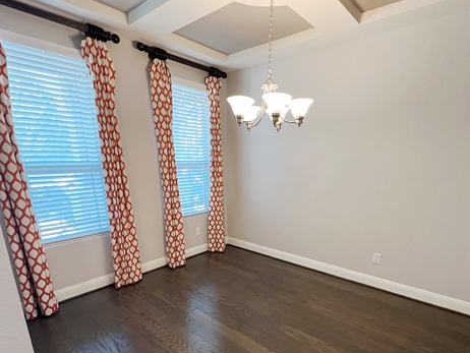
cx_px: 244
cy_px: 235
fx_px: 245
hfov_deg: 87.7
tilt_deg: -18.2
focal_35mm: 18
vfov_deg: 69.6
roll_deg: -1.3
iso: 200
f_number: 1.8
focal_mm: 1.57
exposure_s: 1/60
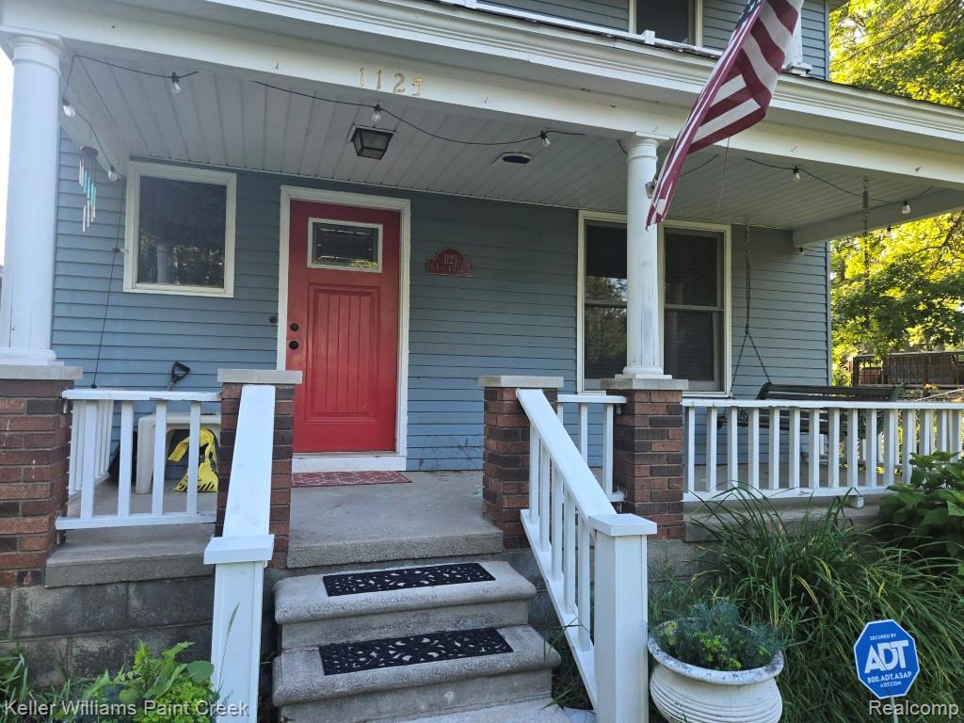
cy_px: 362
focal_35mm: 23
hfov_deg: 73.9
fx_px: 641
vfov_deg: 58.9
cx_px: 482
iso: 40
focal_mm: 5.4
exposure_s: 1/120
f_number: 1.8
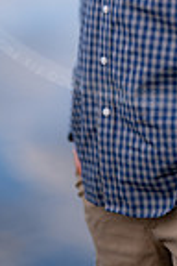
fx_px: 1954
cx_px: 155
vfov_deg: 7.6
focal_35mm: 265
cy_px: -131
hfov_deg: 5.2
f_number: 1.2
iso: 100
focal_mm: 85
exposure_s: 1/1600
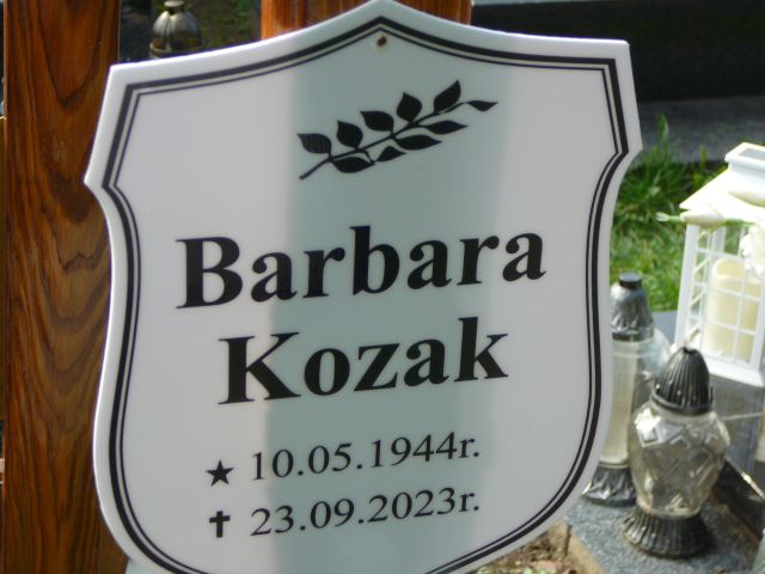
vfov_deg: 18.0
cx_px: 382
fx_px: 1812
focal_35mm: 82
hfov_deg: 23.8
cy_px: 287
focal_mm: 12.2
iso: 80
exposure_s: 1/250
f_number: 3.8
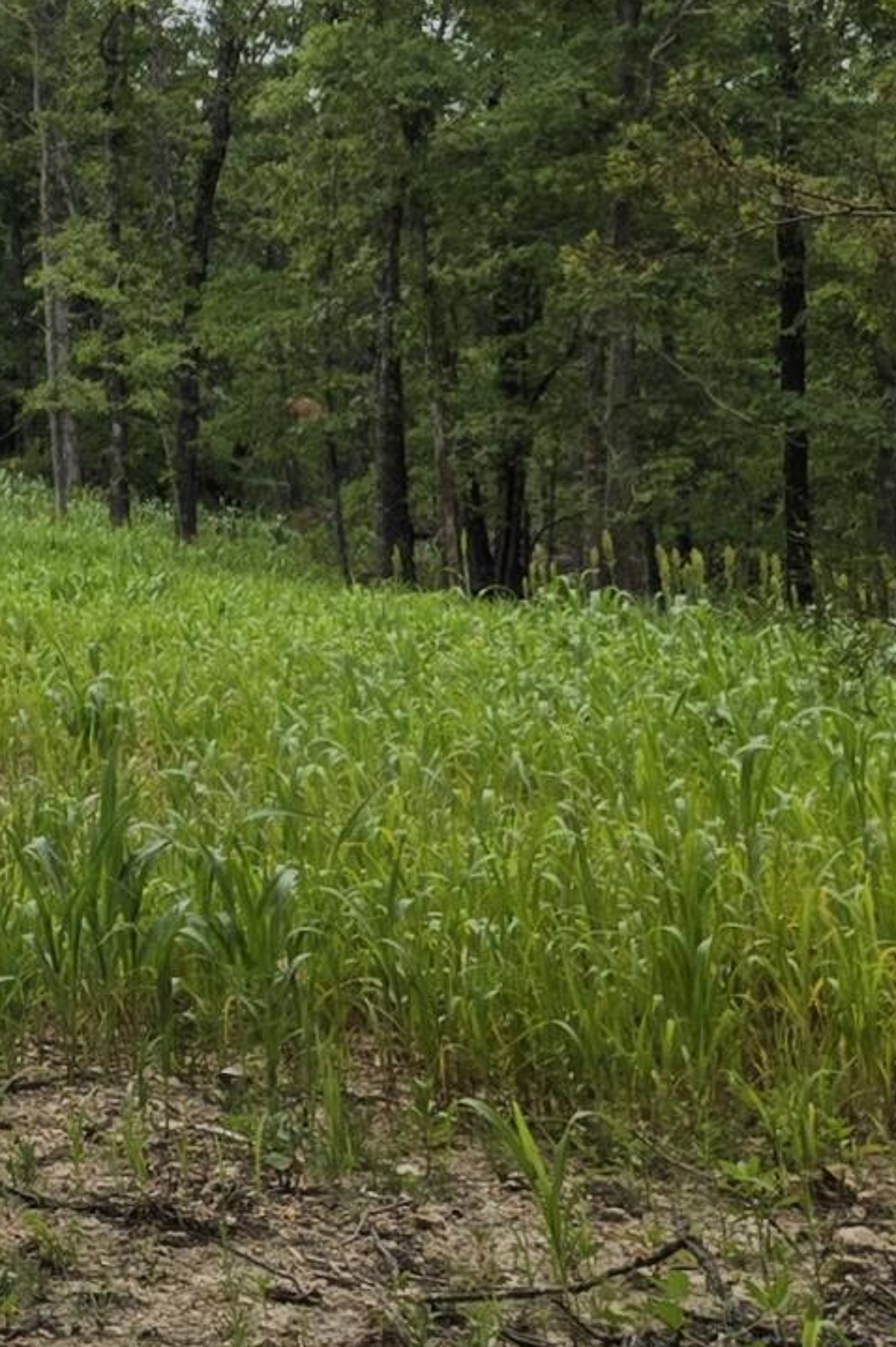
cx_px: -1260
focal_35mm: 100
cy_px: -272
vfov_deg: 19.2
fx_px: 3737
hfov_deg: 11.4
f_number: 1.8
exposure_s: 1/1563
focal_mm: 5.4
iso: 25
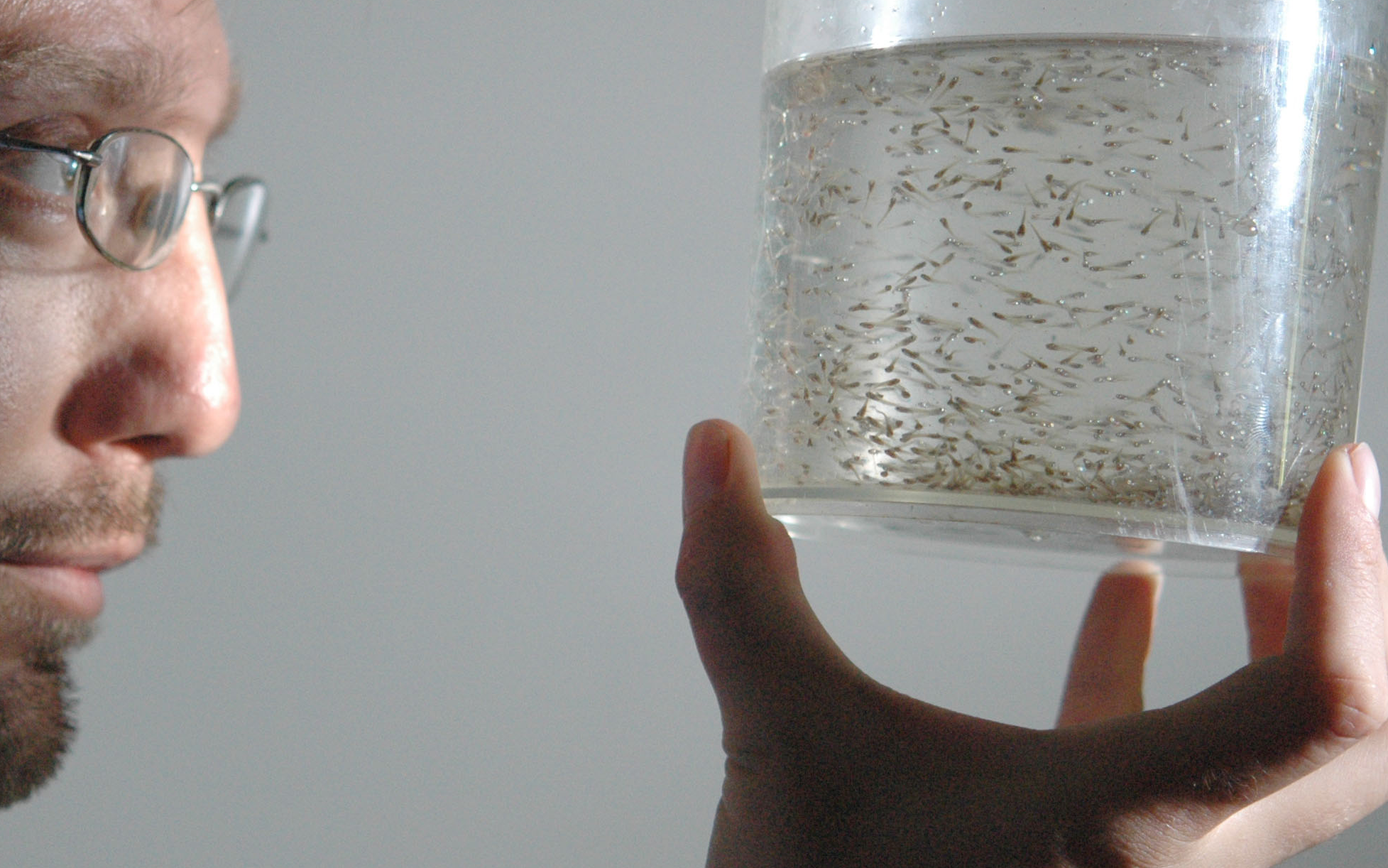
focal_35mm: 141
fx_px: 5334
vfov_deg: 9.3
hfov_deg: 14.8
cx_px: 395
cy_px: 347
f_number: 3.5
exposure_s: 1/60
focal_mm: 60
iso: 1000
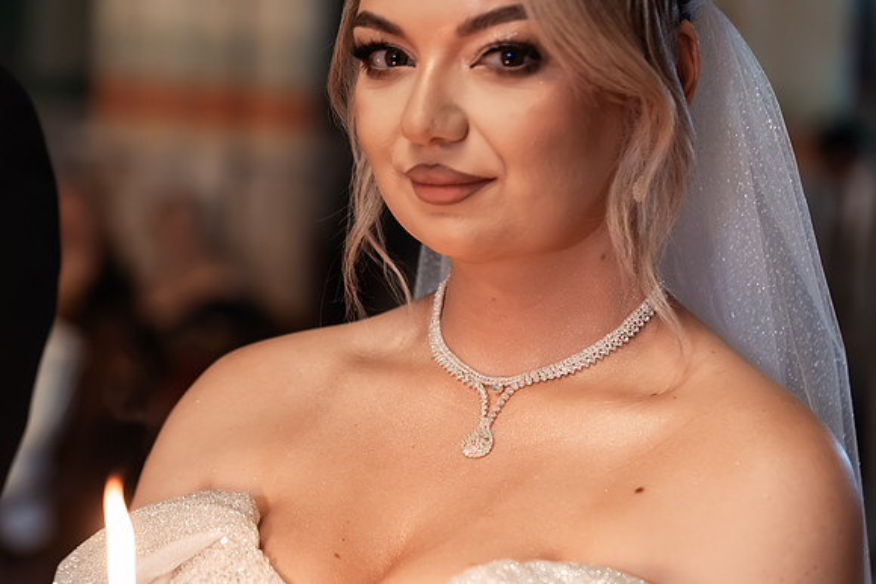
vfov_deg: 13.8
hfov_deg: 20.5
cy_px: 320
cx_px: 392
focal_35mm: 99
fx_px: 2419
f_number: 3.5
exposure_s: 1/250
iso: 3200
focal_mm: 90
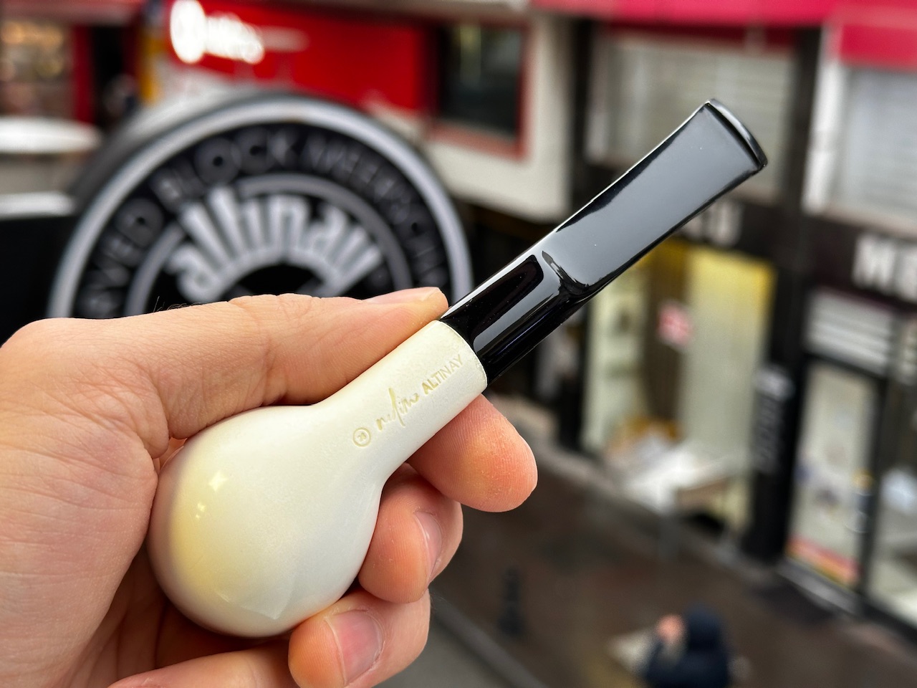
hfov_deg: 39.7
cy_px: 344
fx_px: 1272
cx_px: 458
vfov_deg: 30.3
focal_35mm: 48
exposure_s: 1/89
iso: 80
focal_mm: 6.86
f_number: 1.78
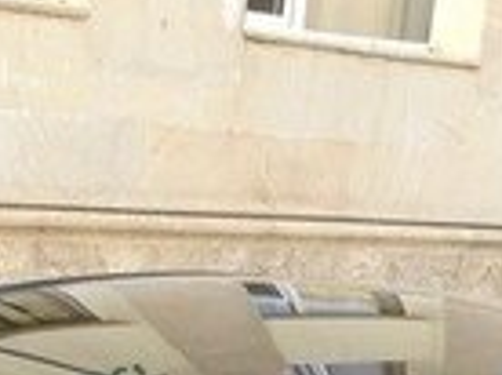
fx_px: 2012
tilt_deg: -20.5
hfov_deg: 14.2
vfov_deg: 9.5
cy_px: 872
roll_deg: -7.2
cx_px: 226
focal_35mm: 139
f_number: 2.2
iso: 32
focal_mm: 4.15
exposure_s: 1/100
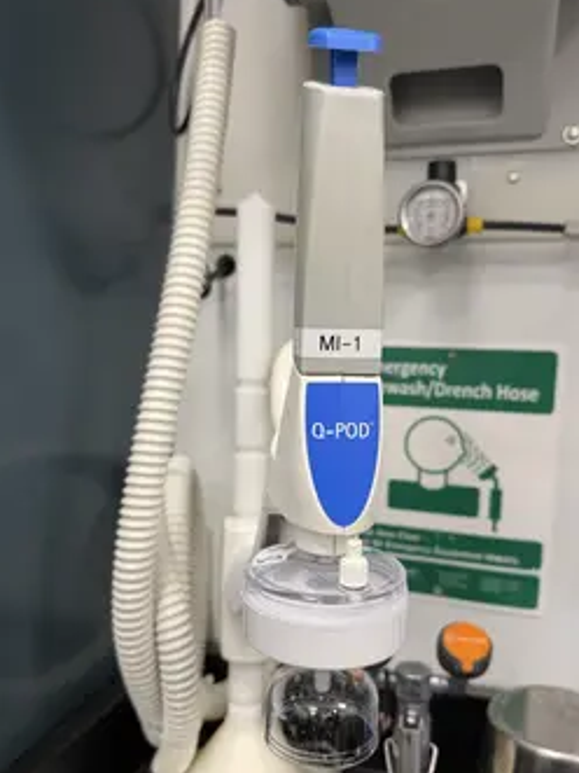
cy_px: 423
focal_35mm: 29
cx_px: 294
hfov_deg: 48.2
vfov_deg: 61.6
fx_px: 647
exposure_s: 1/60
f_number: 1.78
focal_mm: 6.76
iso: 125
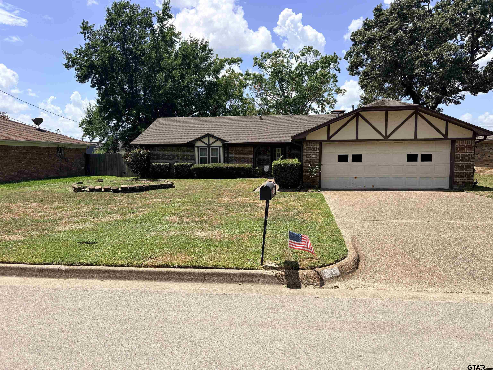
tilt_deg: -4.5
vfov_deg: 53.1
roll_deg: +0.9
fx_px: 370
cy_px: 185
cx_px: 246
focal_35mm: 26
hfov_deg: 67.3
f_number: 1.6
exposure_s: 1/3623
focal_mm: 5.96
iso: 50
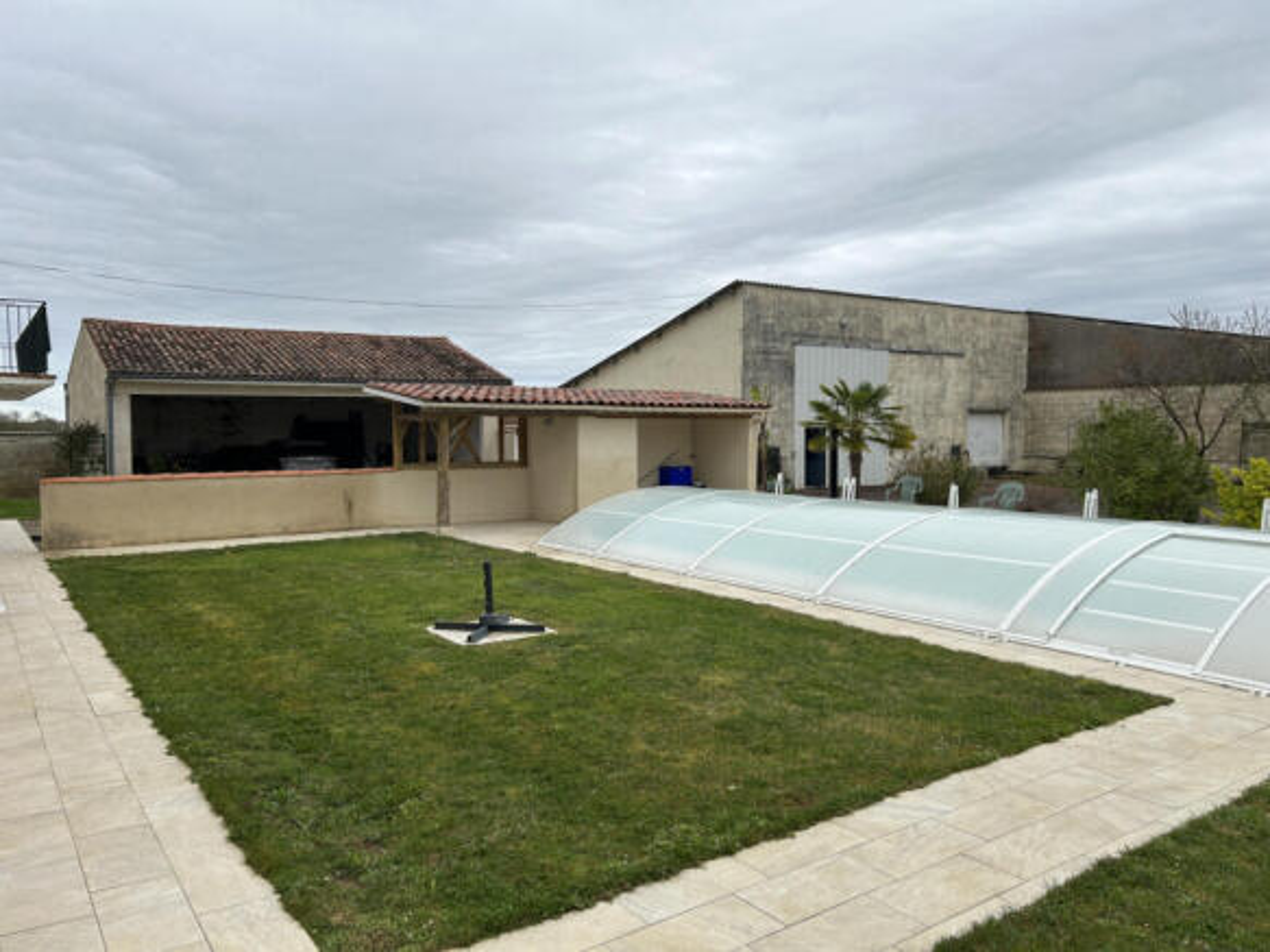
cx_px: 635
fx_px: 954
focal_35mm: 26
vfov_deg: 53.0
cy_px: 476
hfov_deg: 67.3
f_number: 1.5
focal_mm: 5.7
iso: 50
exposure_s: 1/3257
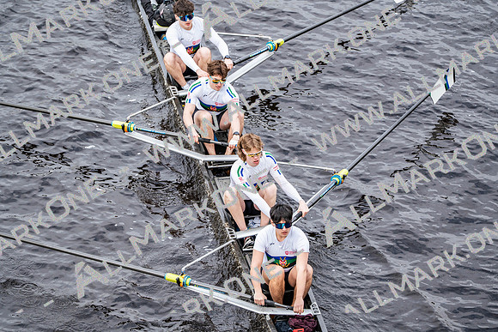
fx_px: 2767
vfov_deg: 6.9
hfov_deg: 10.3
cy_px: 166
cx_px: 249
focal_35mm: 200
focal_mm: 200
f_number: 2.8
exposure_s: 1/2000
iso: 400
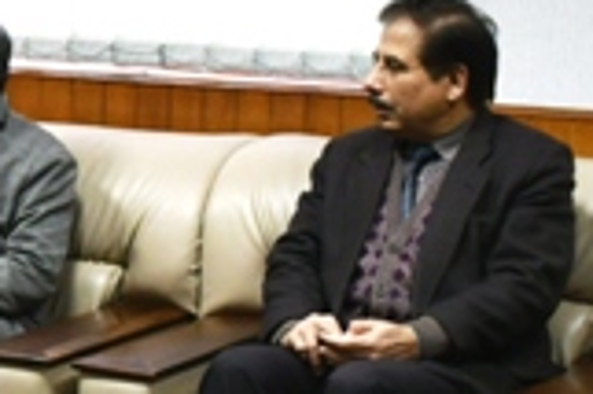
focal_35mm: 162
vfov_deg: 8.5
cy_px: 254
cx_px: -320
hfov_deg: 12.1
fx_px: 2666
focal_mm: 23
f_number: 4.5
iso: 1000
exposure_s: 1/80
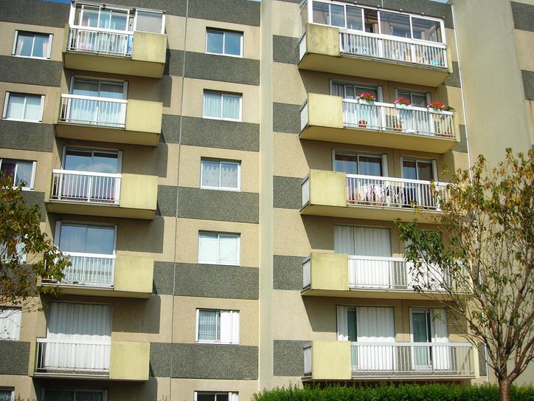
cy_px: 197
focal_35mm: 42
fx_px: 648
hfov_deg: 44.8
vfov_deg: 34.3
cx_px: 282
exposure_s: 1/262
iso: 50
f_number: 6.4
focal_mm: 6.3
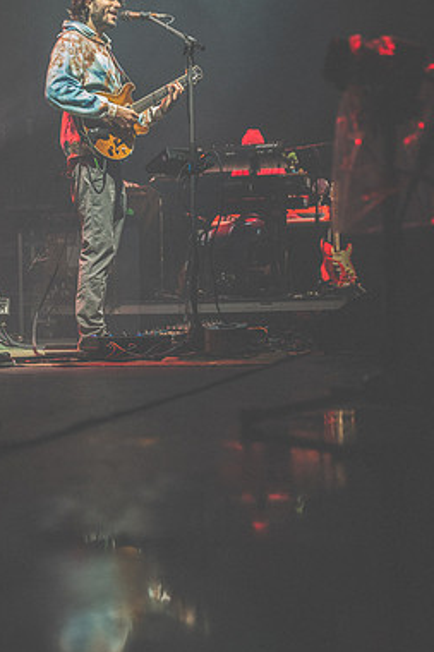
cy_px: 345
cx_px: 184
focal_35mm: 64
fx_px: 1158
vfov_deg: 31.4
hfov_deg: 21.2
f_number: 2.8
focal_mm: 54
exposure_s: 1/1000
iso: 3200
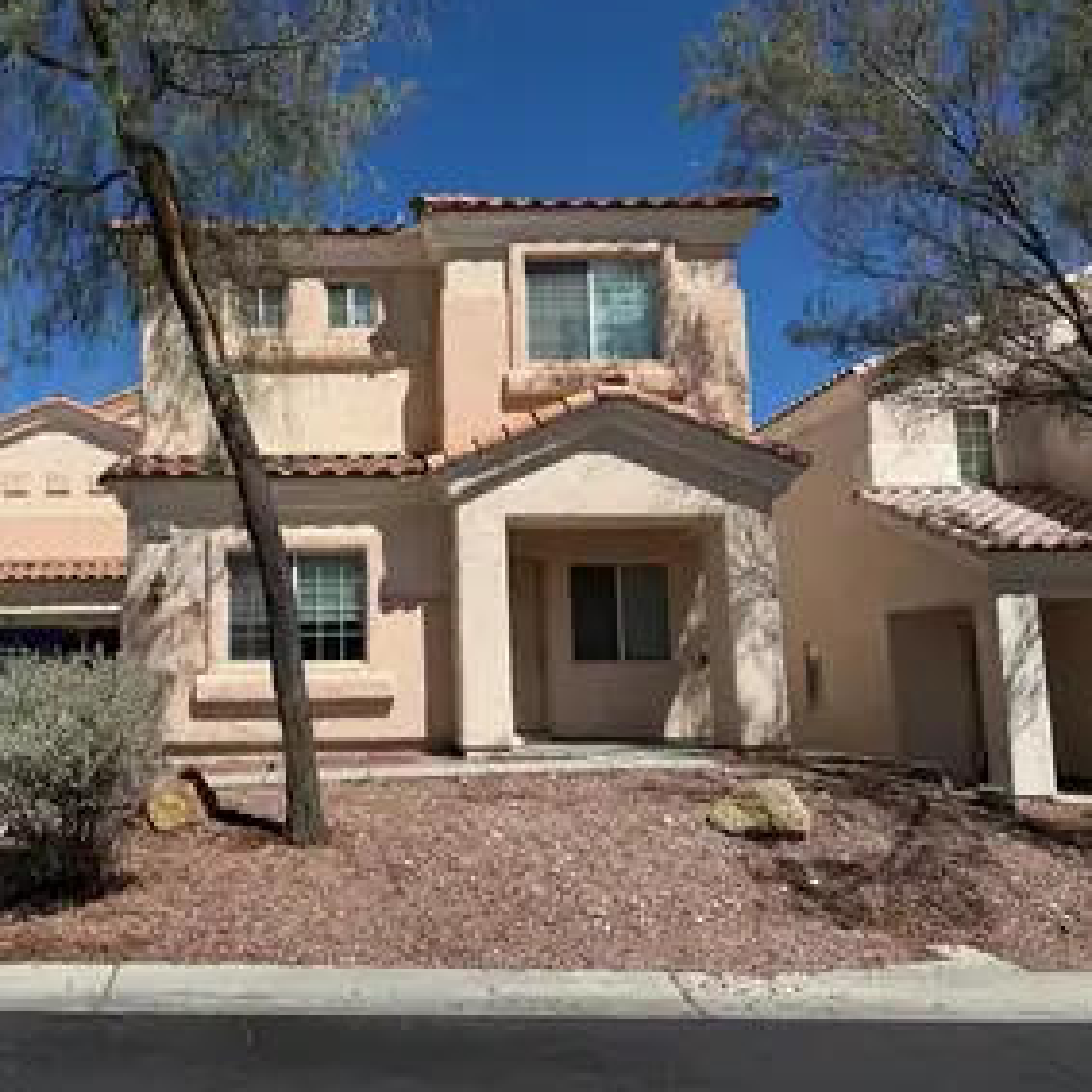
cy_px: 529
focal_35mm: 30
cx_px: 370
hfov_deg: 53.1
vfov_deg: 54.0
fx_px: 1071
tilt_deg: +8.2
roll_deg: +1.2
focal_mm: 6.76
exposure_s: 1/8130
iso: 80
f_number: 1.78
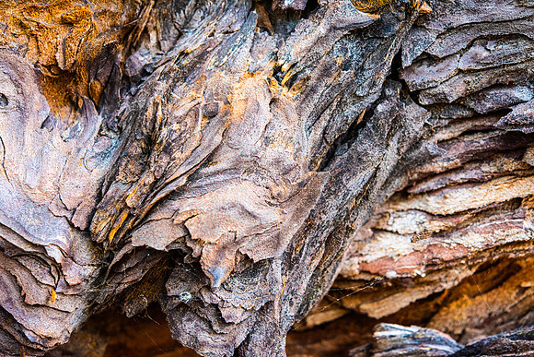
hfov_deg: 33.4
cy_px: 178
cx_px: 267
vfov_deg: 22.6
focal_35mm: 60
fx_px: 890
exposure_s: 1/80
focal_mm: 60
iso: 800
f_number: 5.6
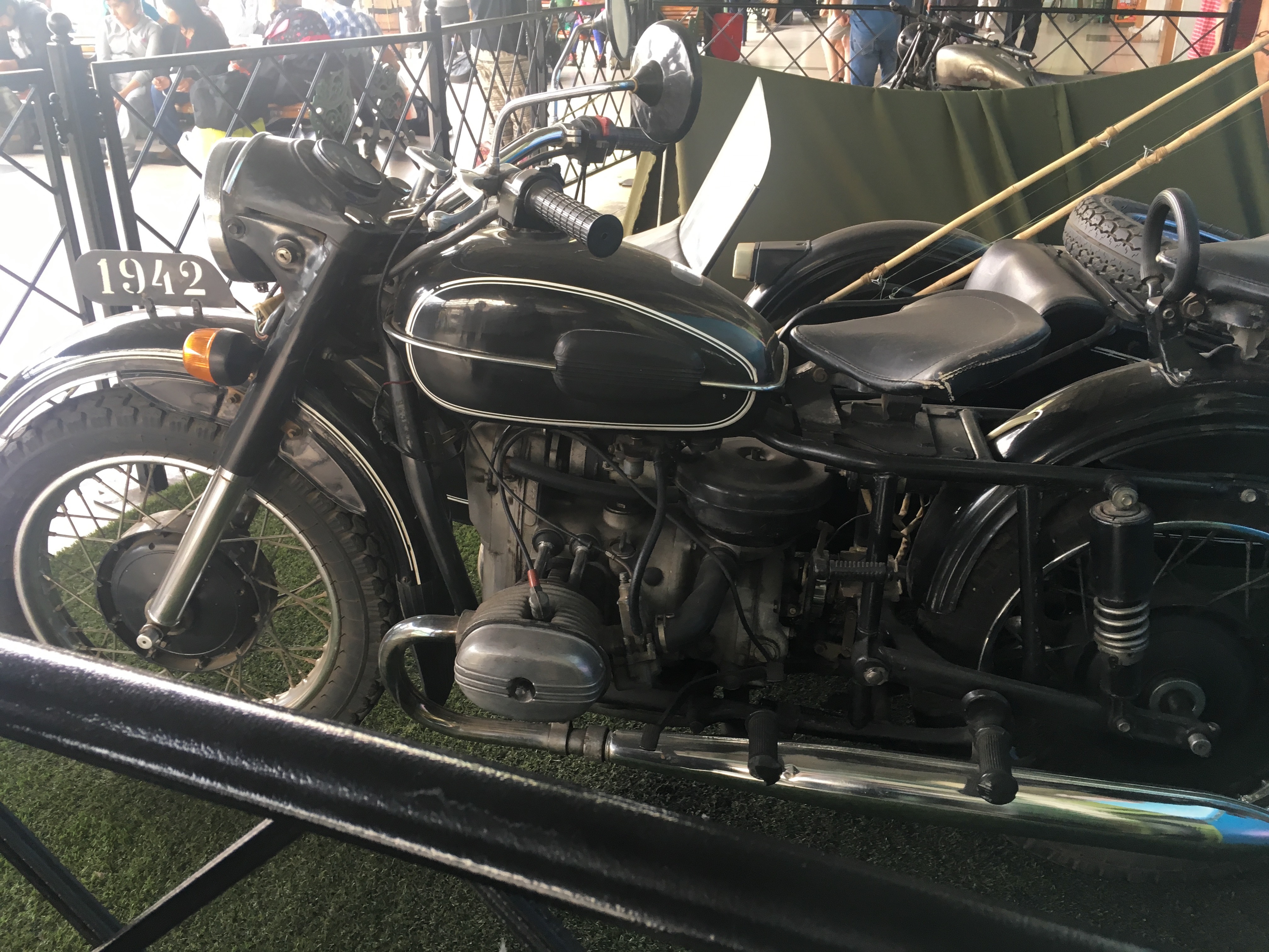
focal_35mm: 29
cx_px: 634
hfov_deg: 61.7
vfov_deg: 48.2
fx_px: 1063
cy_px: 476
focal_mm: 4.15
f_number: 2.2
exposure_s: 1/33
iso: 32
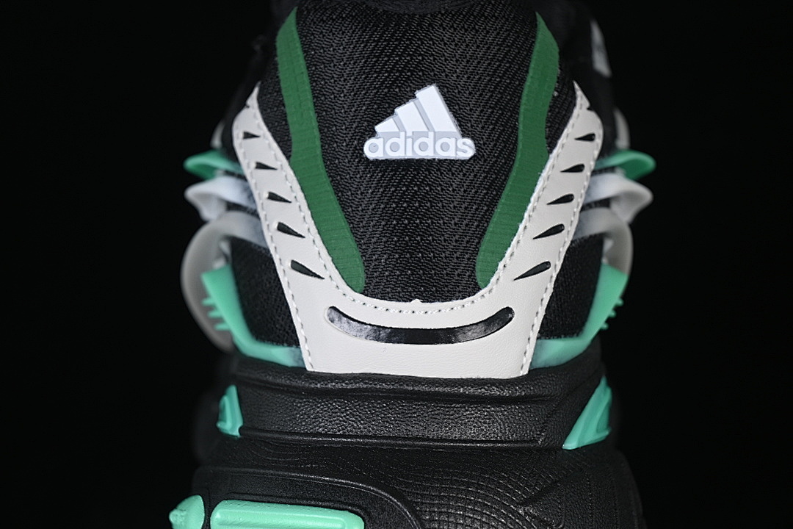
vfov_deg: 18.2
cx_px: 396
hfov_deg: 27.0
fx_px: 1652
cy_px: 264
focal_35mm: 75
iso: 160
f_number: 6.3
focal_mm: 50
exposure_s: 1/50
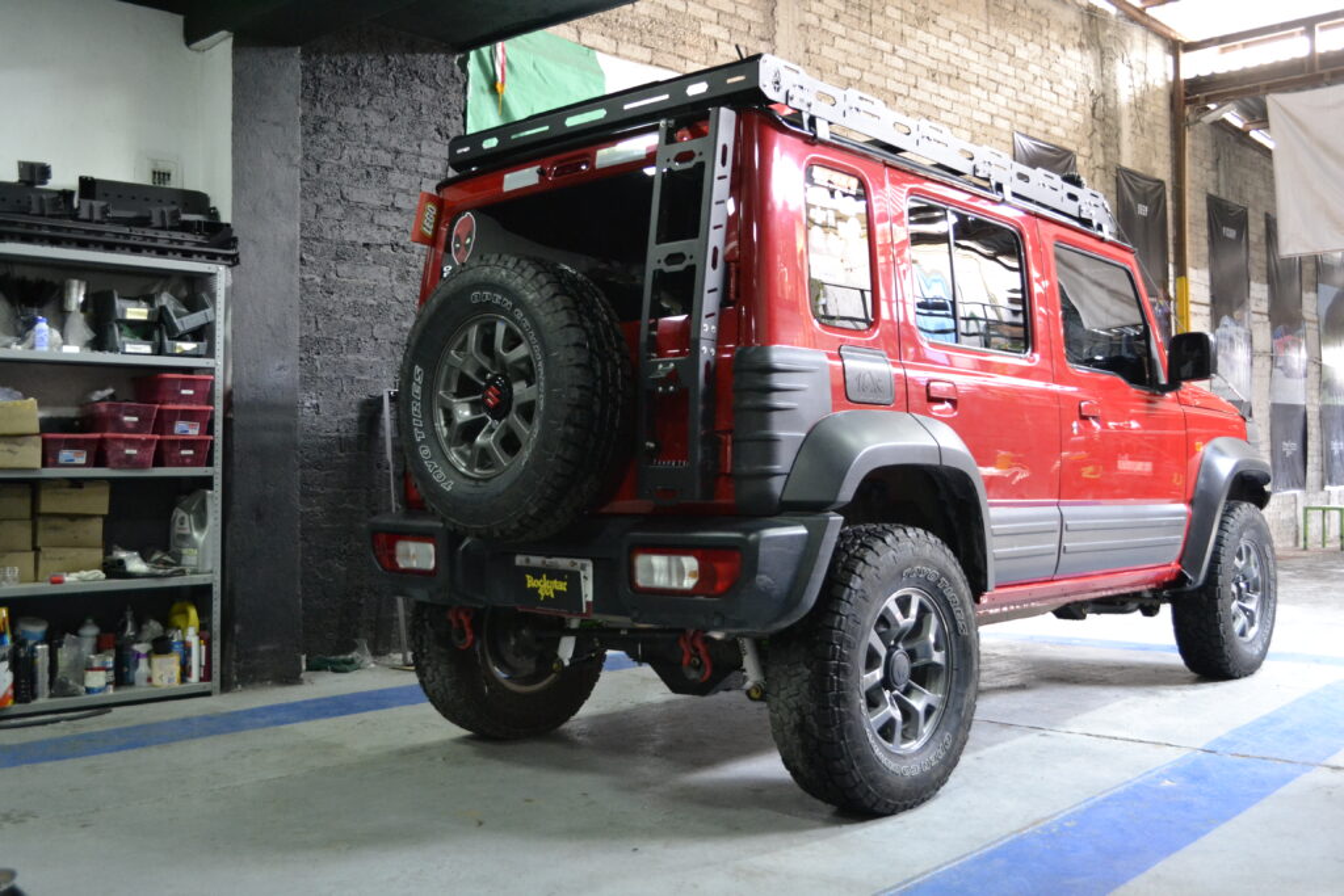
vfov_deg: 40.0
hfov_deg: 57.2
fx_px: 1232
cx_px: 672
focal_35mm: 33
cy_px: 448
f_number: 4
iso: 2000
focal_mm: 22
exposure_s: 1/60
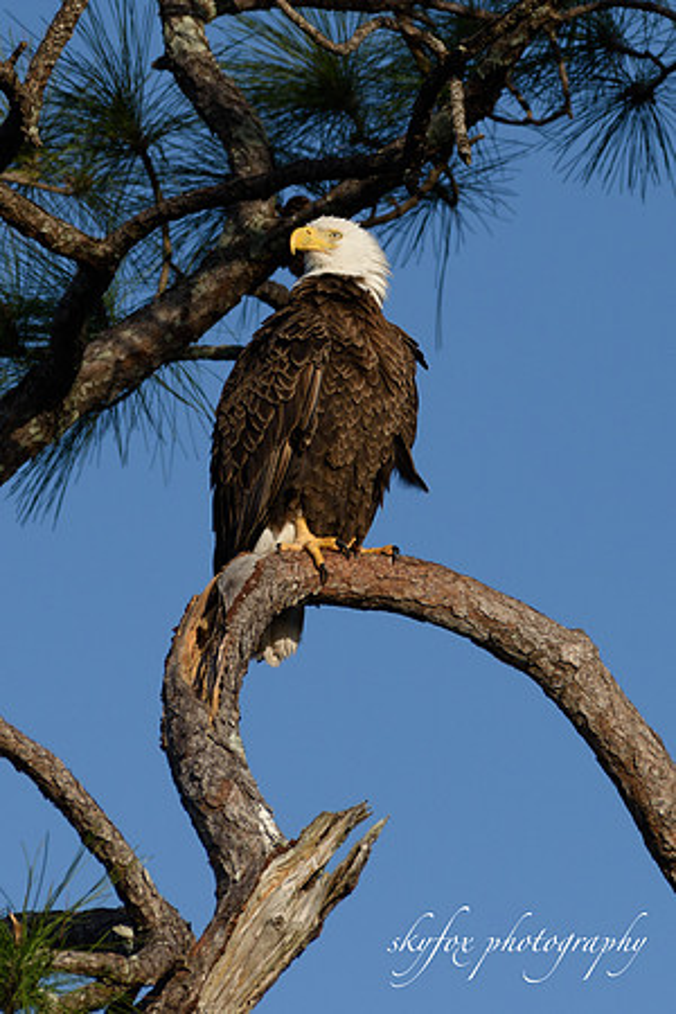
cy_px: 227
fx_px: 33284
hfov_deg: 1.2
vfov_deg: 1.7
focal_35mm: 1182
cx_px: 330
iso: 320
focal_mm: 500
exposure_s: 1/2500
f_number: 5.6
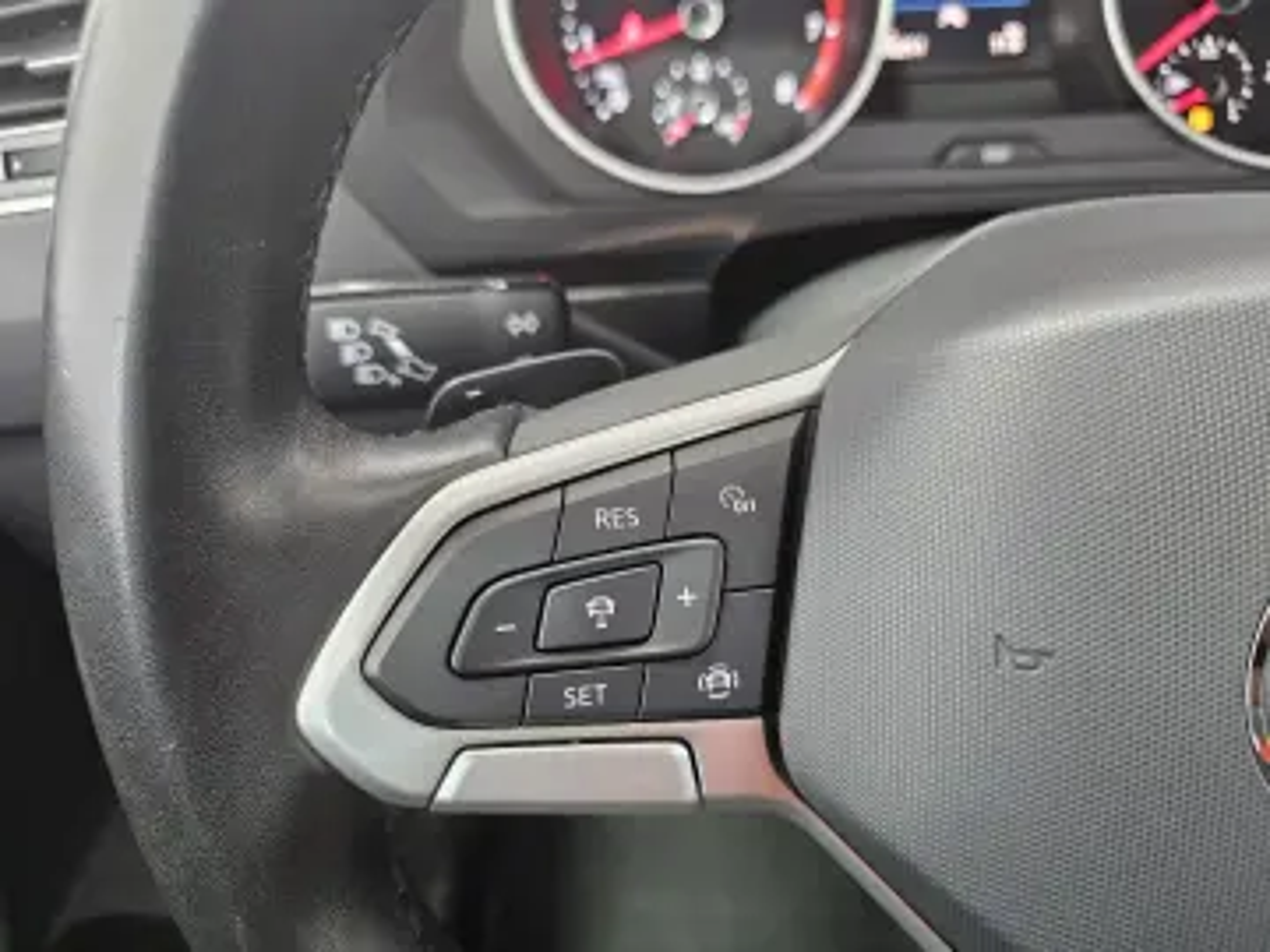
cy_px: 476
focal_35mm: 23
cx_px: 635
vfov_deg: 58.9
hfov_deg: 73.9
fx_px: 844
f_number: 1.7
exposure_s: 1/100
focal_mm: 6.3
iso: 1000
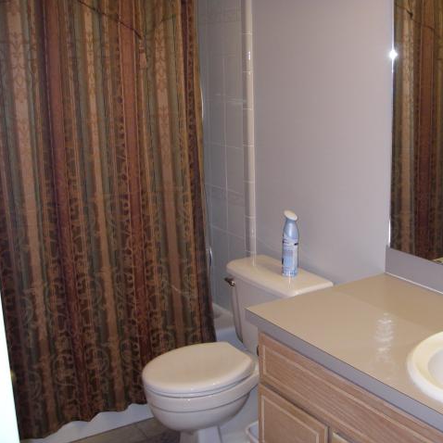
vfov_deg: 37.6
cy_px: 222
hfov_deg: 37.2
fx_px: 652
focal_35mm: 45
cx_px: 295
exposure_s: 1/40
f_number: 3.3
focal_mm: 6.3
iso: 160
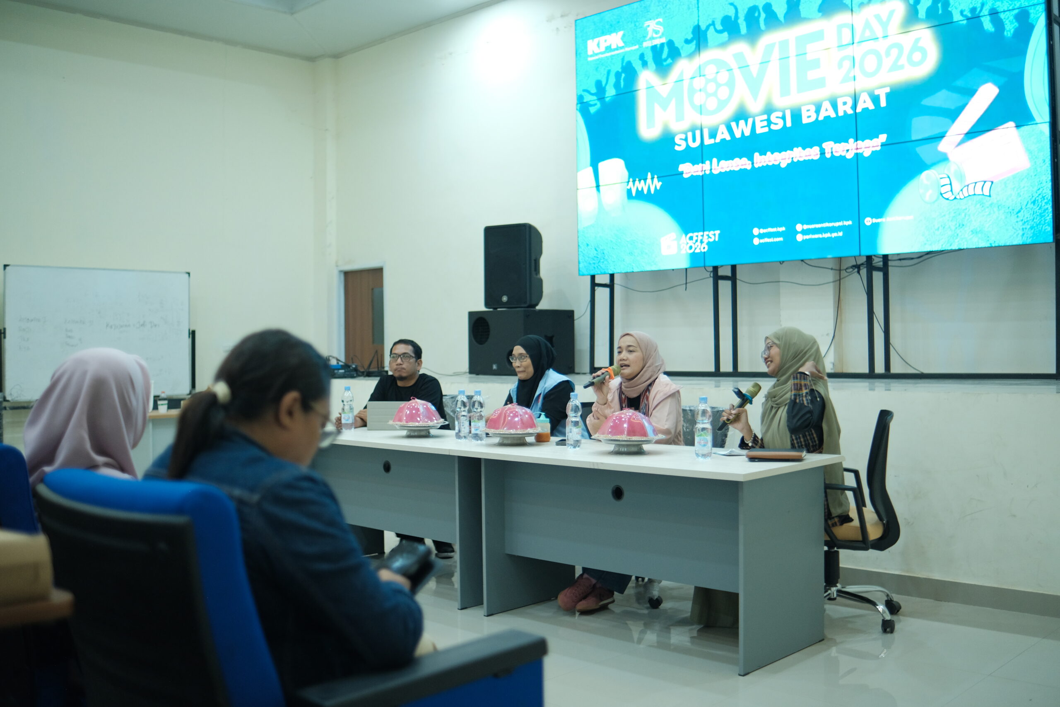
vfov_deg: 37.9
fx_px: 1031
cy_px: 354
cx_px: 530
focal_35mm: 35
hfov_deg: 54.4
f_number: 1.2
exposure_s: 1/200
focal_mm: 23
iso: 800
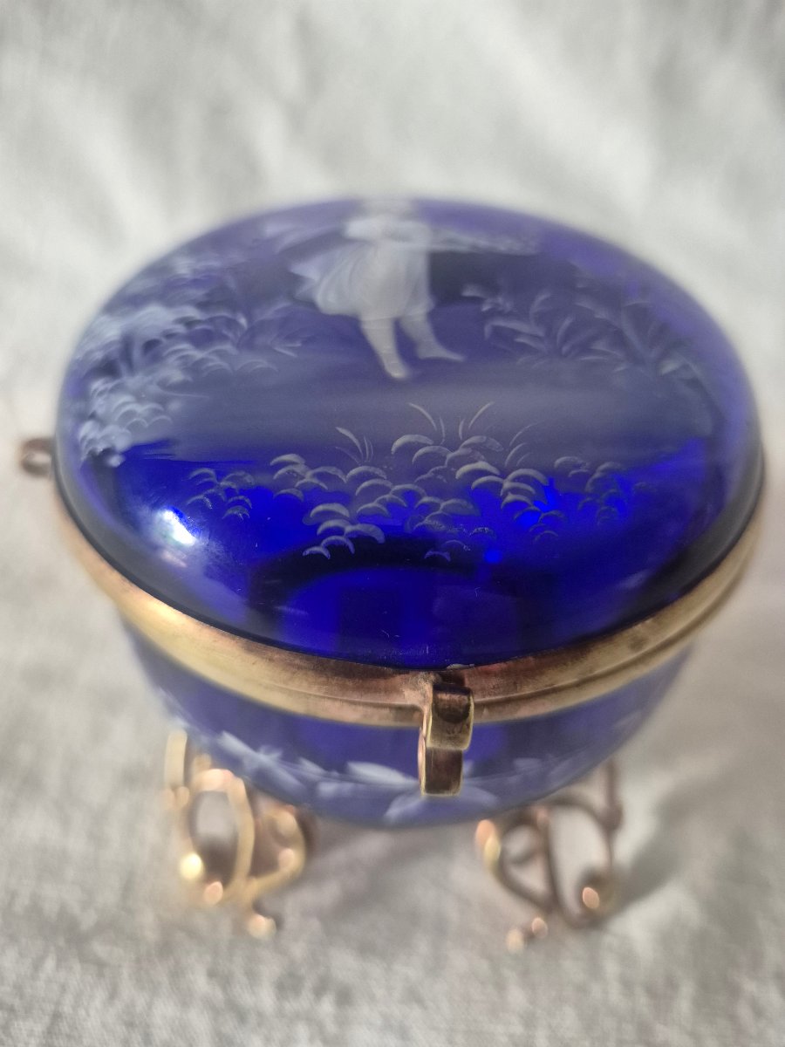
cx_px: 392
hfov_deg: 58.9
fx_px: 695
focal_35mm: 23
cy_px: 524
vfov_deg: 73.9
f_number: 1.8
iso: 1250
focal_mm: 5.4
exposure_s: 1/100
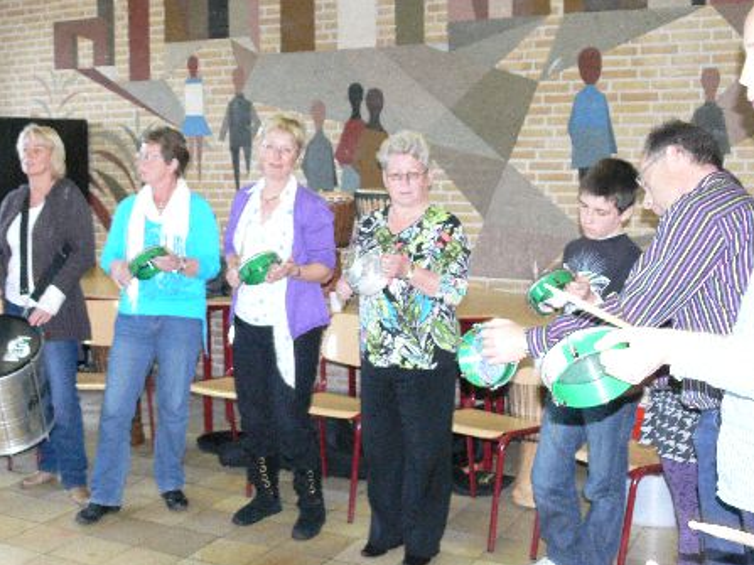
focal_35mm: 47
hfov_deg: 40.2
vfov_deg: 30.9
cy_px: 270
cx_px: 287
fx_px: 1023
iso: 320
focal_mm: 7.4
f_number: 2.8
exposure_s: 1/30
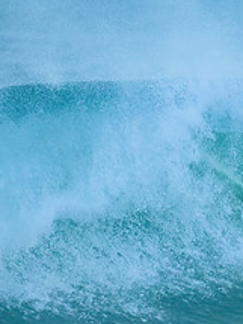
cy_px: 224
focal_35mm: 2073
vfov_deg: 1.0
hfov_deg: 0.7
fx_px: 19422
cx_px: 435
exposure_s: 1/1250
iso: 6400
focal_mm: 800
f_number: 11
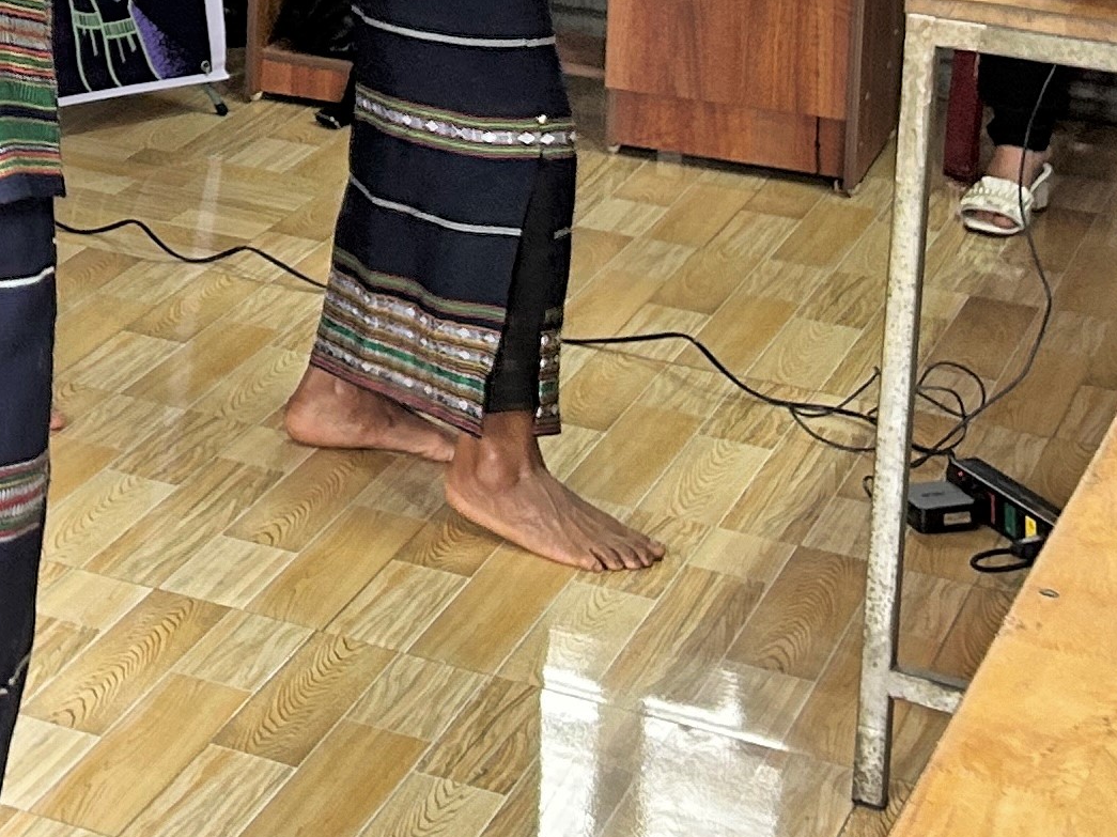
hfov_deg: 22.1
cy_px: -220
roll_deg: -0.7
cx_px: -301
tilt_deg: -7.0
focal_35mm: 80
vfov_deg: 17.4
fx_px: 2581
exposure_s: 1/73
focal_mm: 5.7
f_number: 1.5
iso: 125
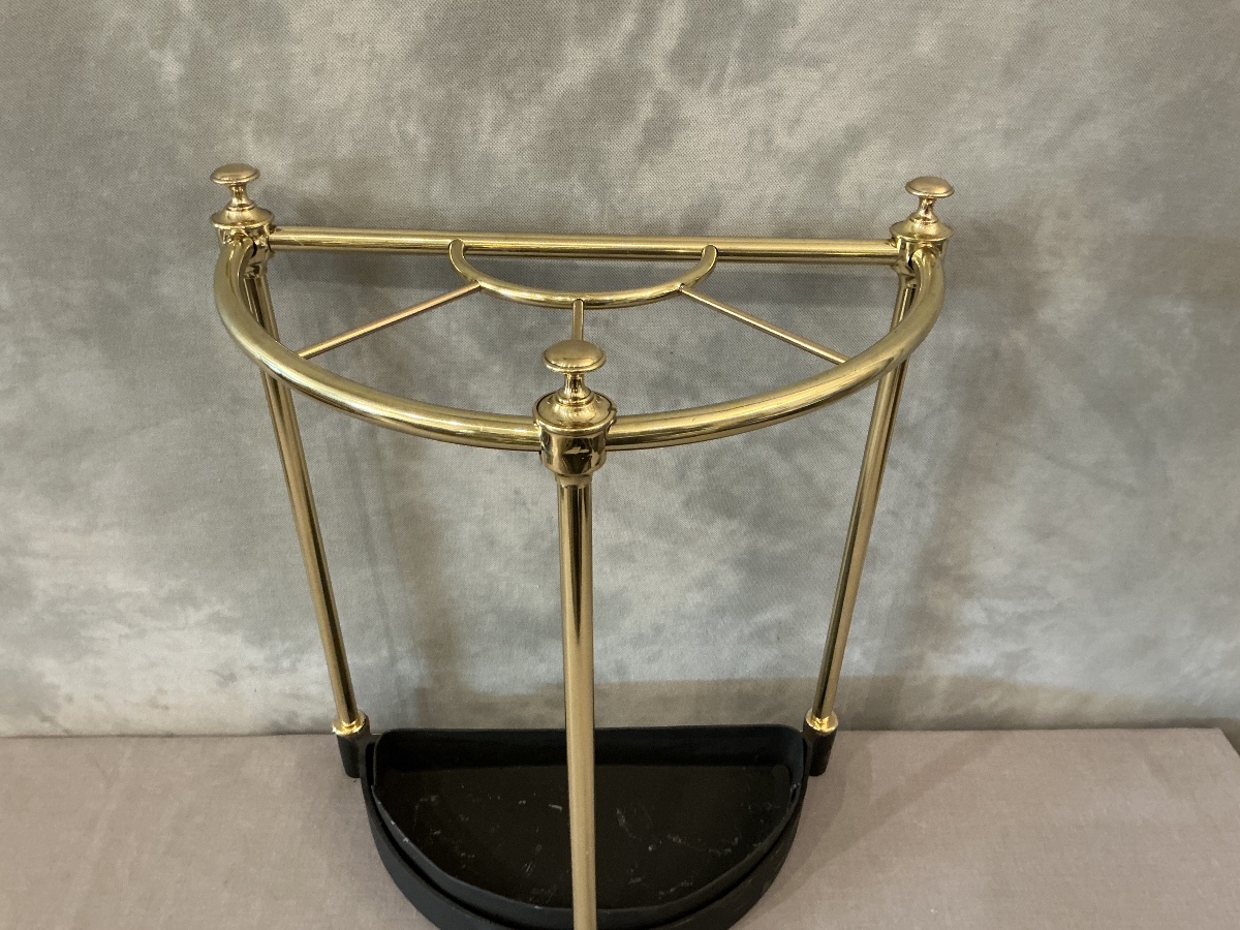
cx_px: 620
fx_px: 1003
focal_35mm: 28
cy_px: 465
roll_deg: -1.3
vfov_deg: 49.7
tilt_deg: -36.9
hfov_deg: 63.4
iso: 250
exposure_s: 1/50
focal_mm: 3
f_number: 1.8
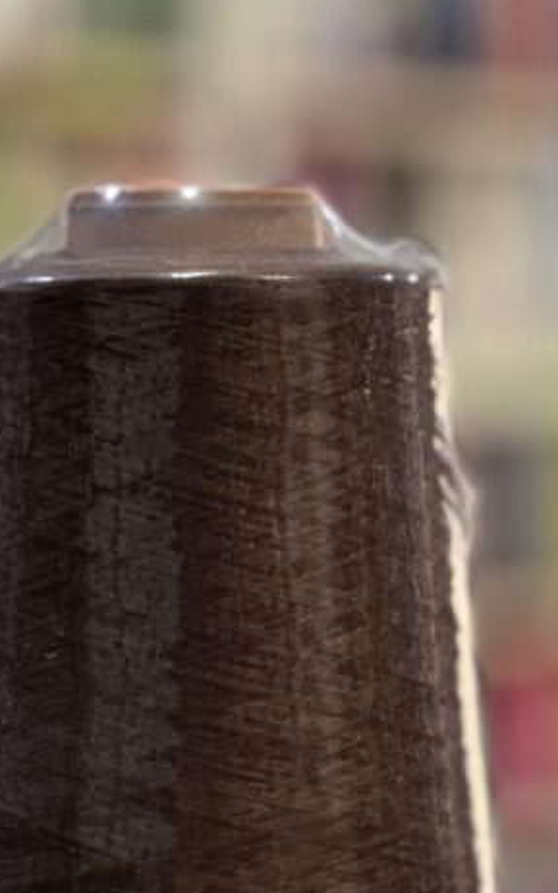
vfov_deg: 11.6
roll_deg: +0.1
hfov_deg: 7.3
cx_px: 172
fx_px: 4401
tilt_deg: -1.5
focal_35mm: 181
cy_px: 628
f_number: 2.8
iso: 250
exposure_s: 1/33
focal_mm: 9
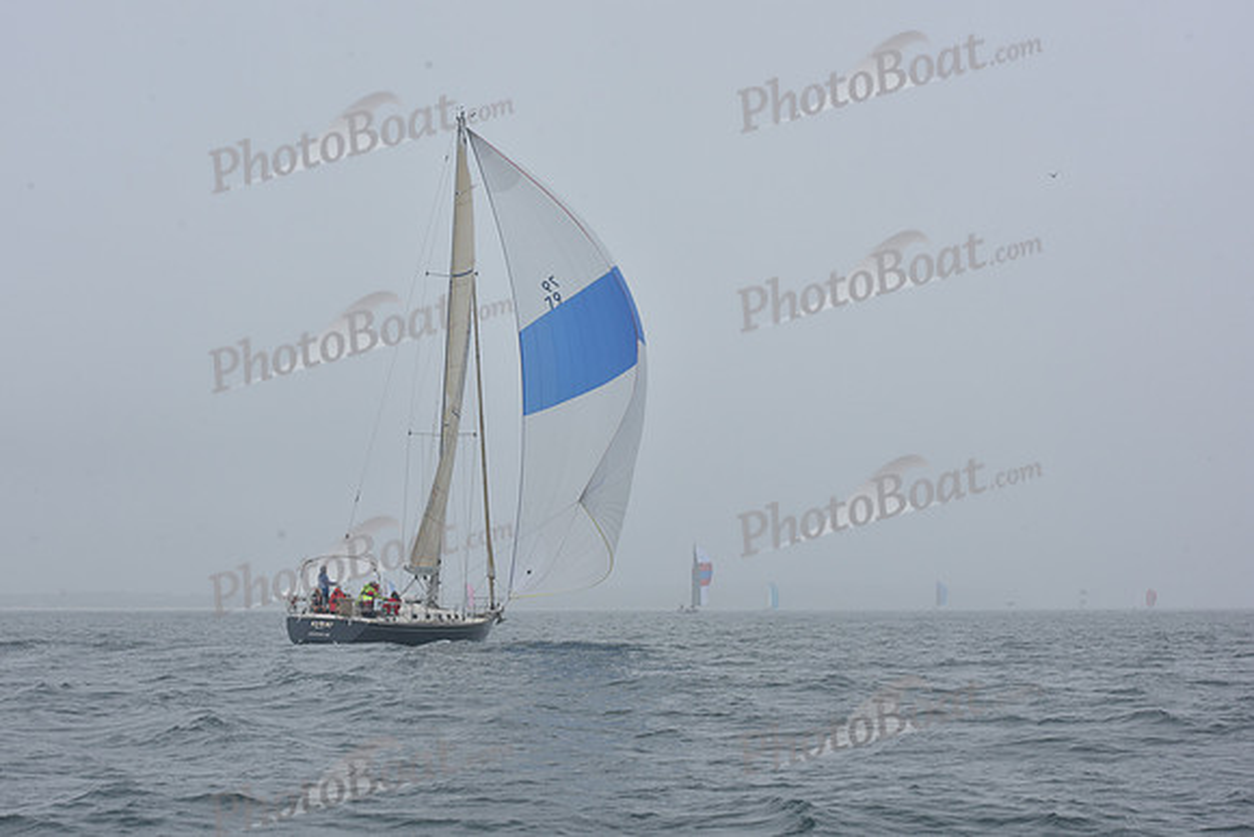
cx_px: 627
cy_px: 418
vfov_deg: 19.5
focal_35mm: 70
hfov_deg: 28.8
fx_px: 2439
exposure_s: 1/800
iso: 250
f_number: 11
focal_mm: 70
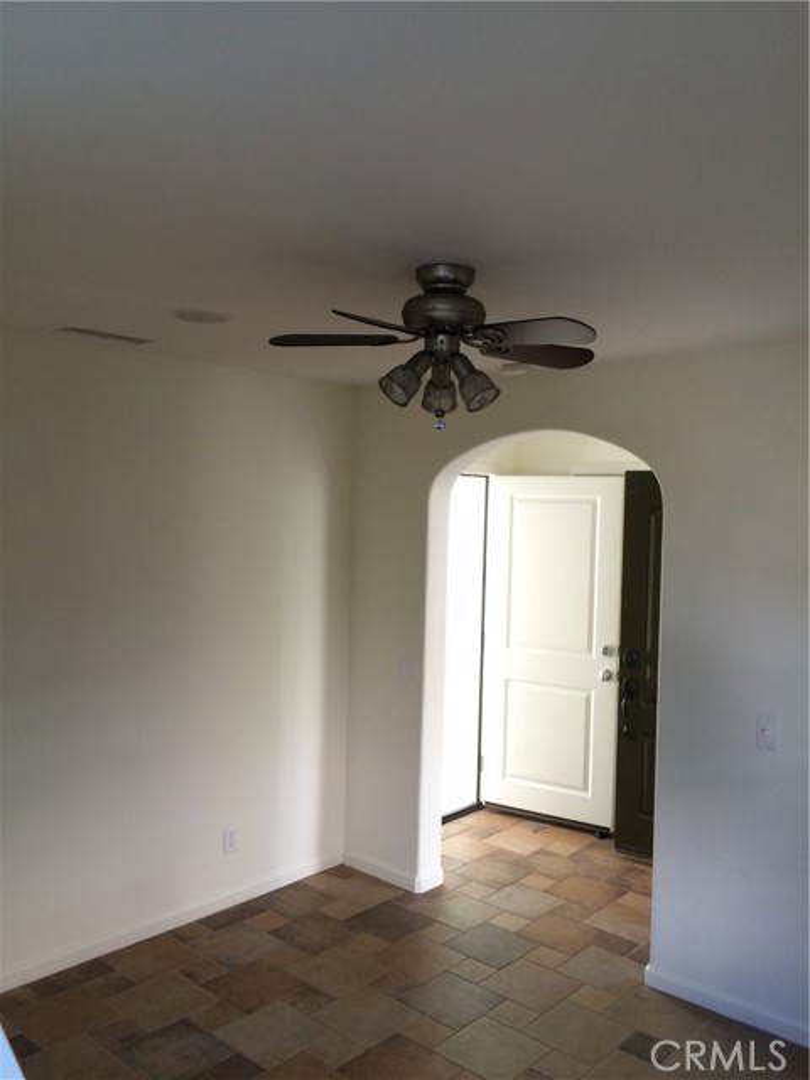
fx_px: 905
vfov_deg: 61.7
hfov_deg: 48.2
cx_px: 405
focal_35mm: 29
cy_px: 540
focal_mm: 4.15
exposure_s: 1/30
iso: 100
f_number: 2.2
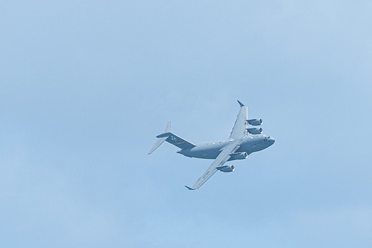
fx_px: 8149
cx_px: 184
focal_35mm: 789
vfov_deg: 1.7
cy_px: 123
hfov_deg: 2.6
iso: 640
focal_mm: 400
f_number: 10
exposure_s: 1/1250
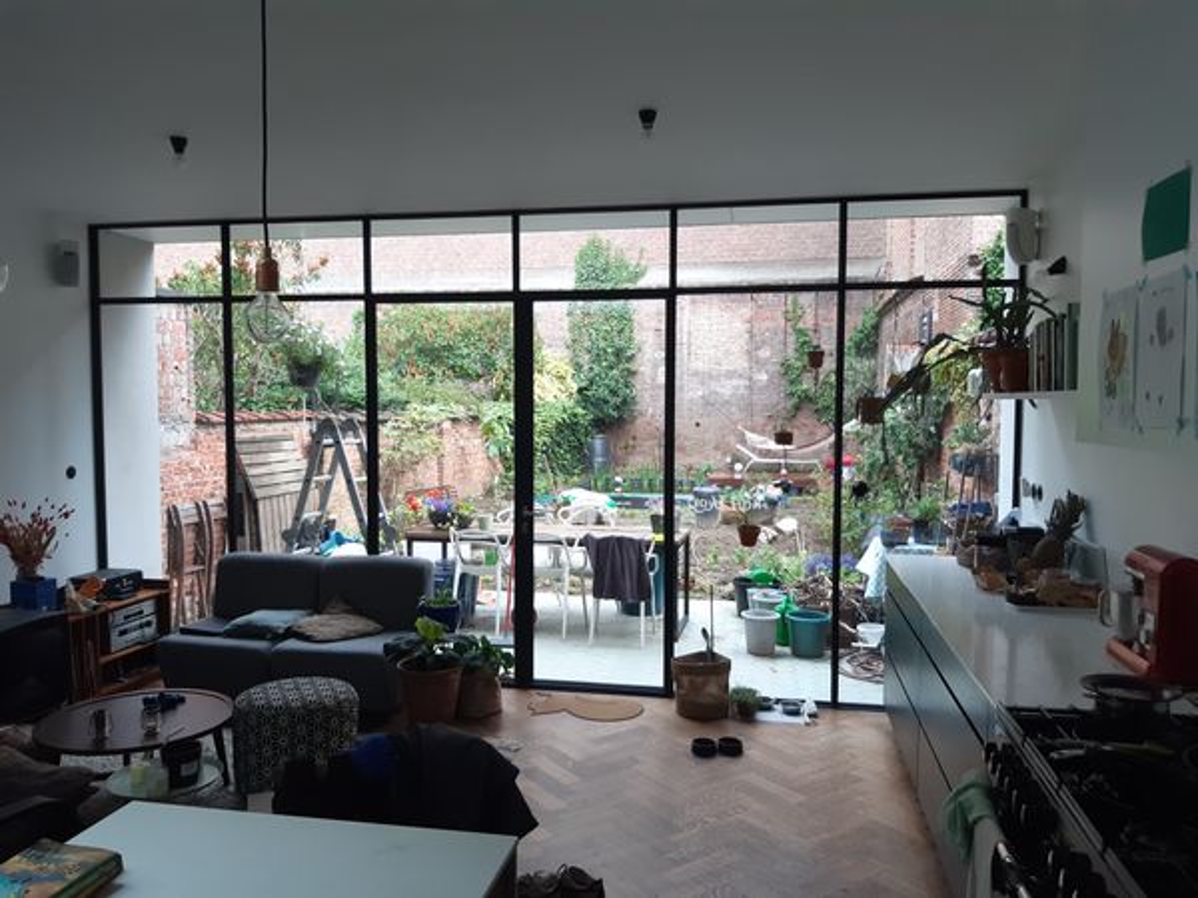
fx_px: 900
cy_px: 449
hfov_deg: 67.3
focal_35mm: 26
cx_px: 599
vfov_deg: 53.1
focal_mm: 3.92
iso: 50
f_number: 1.7
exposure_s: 1/50
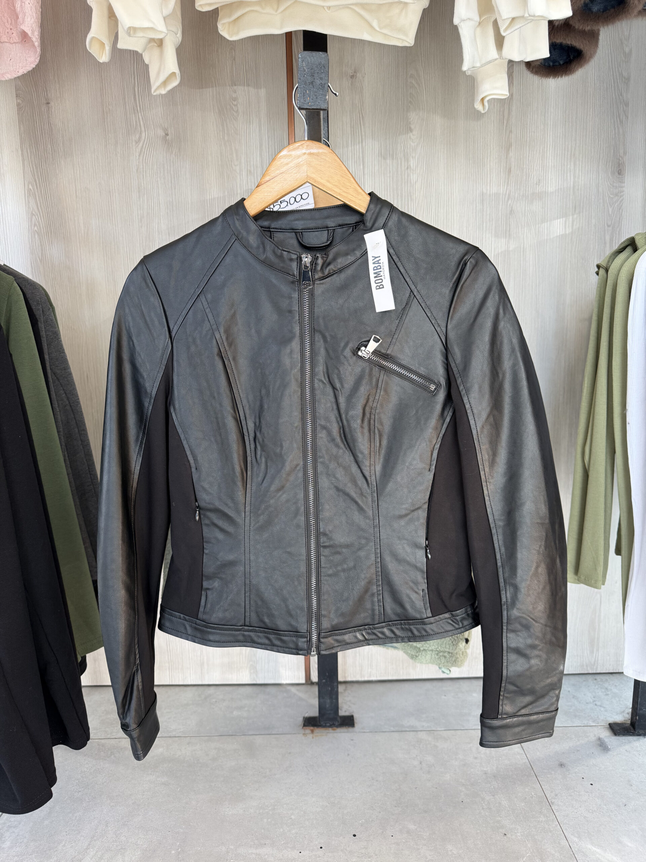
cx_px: 323
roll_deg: +0.8
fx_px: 597
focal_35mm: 24
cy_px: 431
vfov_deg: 71.6
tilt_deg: -9.4
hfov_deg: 56.8
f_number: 1.78
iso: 125
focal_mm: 6.76
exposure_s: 1/121
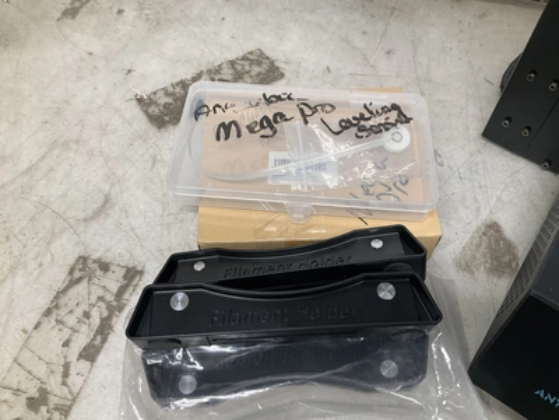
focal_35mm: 29
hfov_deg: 61.7
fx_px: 468
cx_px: 280
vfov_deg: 48.2
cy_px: 210
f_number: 1.8
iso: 50
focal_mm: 3
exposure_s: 1/120
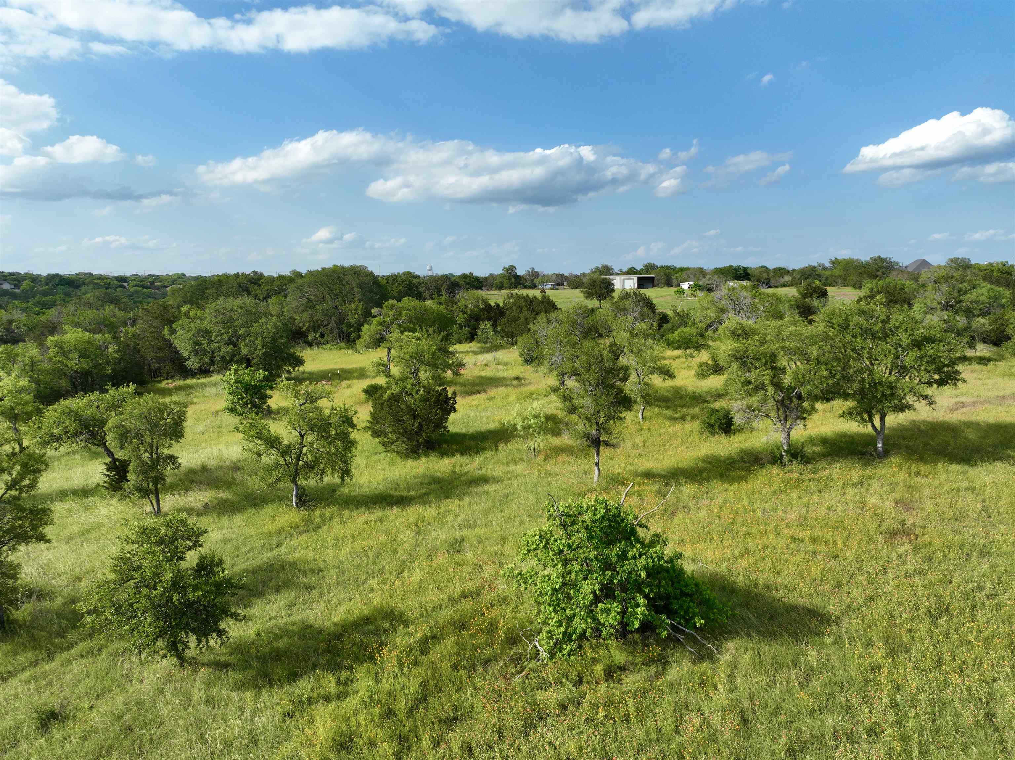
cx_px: 508
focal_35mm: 24
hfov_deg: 71.6
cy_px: 380
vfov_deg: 56.8
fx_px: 703
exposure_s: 1/1250
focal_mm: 12.29
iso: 100
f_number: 2.8
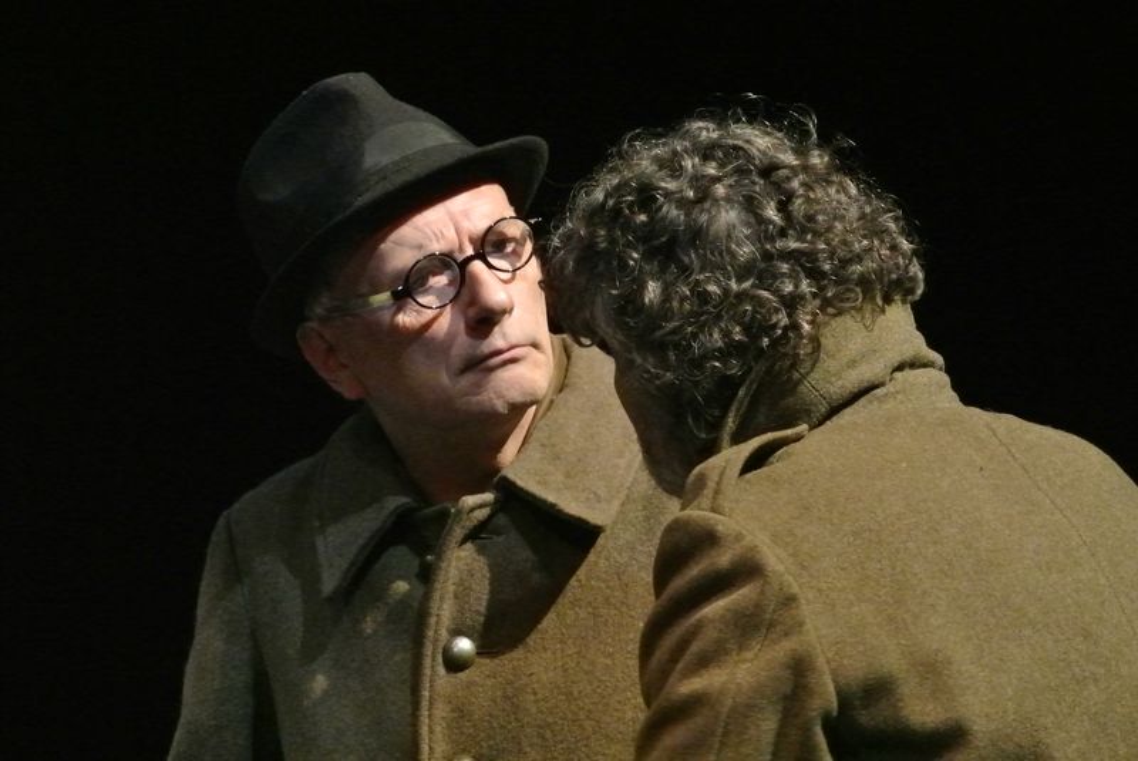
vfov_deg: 4.6
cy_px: 380
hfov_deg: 6.9
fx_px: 9397
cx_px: 569
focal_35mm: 297
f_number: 7.1
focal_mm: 110
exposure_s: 1/80
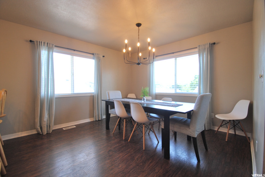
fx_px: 111
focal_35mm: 15
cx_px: 132
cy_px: 88
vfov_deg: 77.4
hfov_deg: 100.3
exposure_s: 1/60
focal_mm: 10
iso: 200
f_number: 4.5
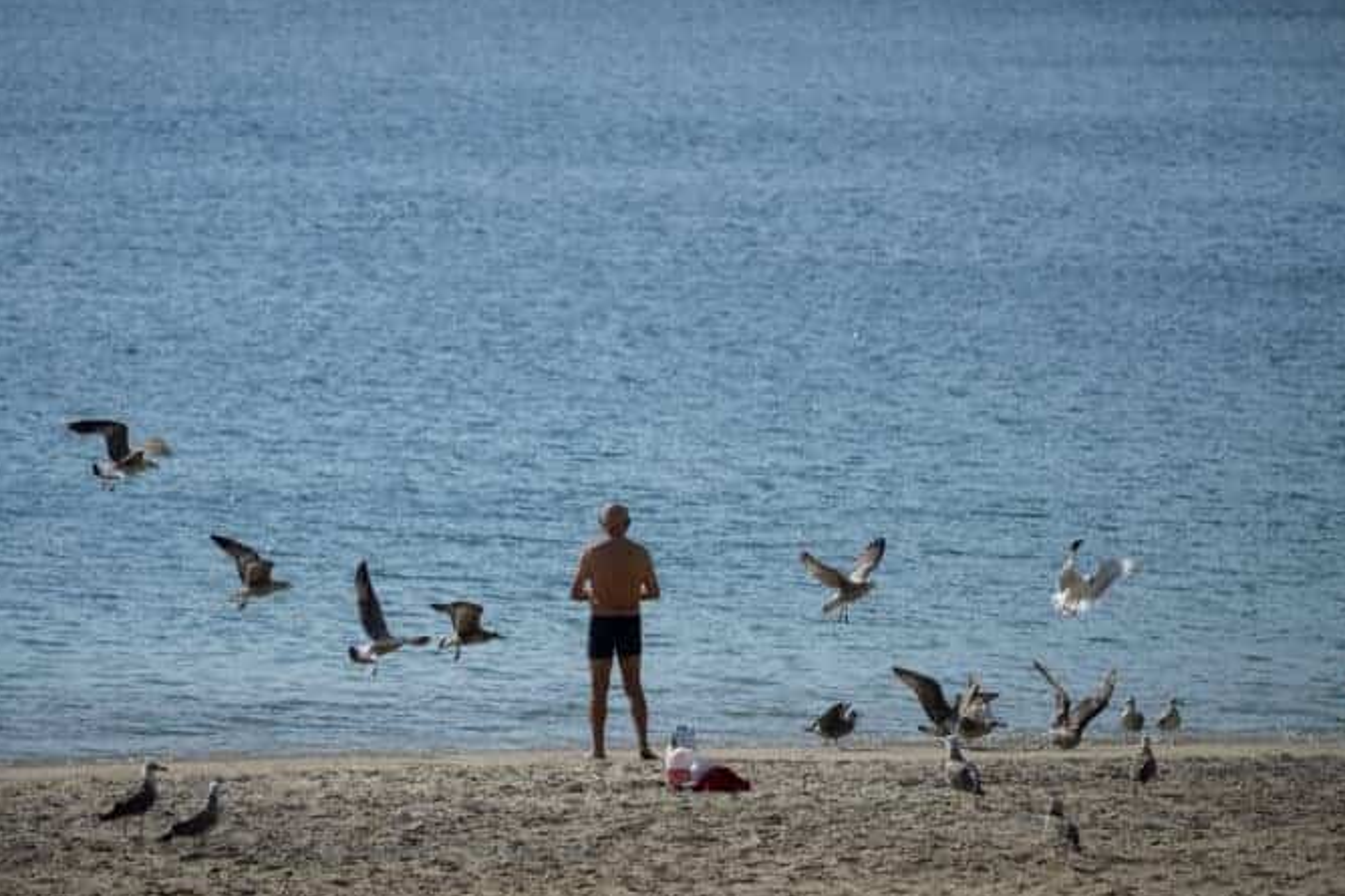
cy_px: 374
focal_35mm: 276
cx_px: 628
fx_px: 10308
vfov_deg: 5.0
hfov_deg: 7.5
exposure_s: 1/5000
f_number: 2.8
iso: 125
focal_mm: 180
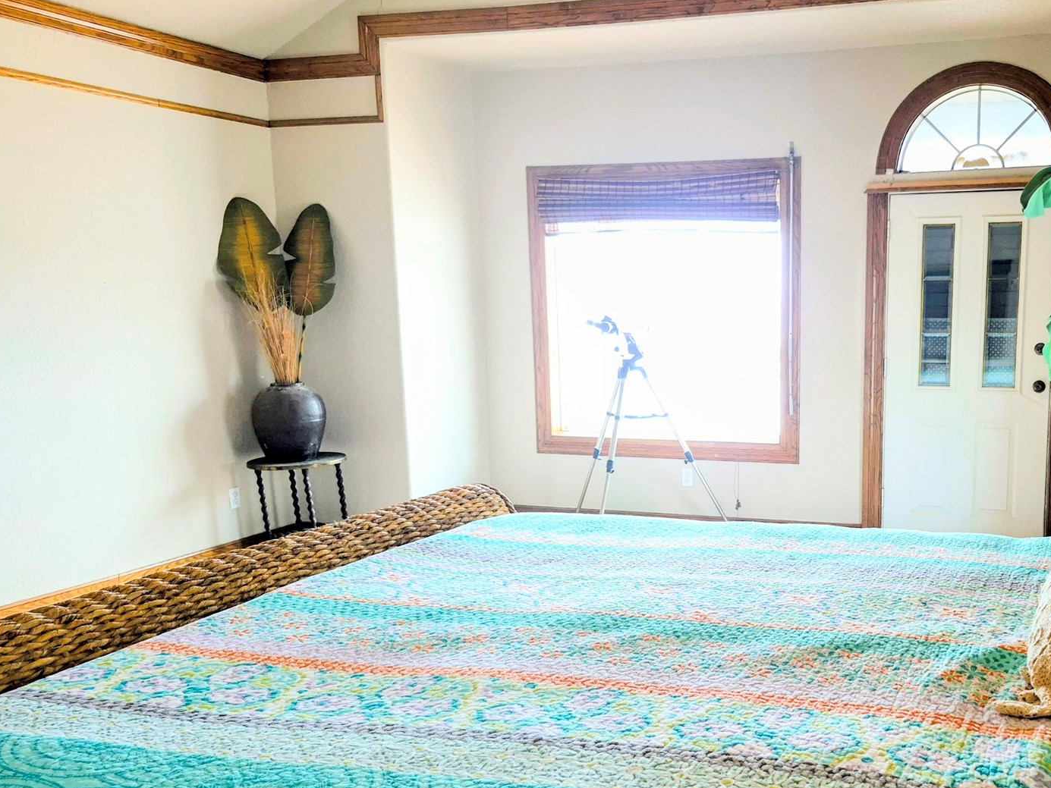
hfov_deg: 52.0
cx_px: 769
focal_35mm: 34
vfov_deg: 41.5
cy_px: 484
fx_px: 1032
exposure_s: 1/60
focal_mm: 5.4
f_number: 1.8
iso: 100
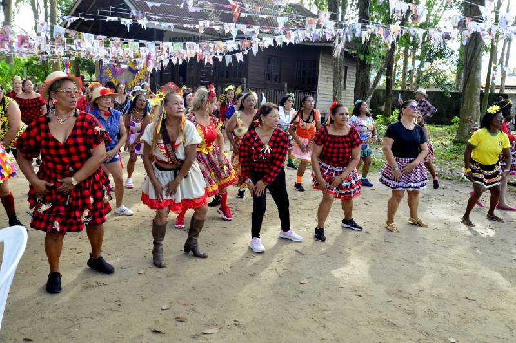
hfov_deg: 58.7
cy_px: 172
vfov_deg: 41.1
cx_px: 258
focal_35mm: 32
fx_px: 459
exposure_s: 1/250
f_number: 8
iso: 2000
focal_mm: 32
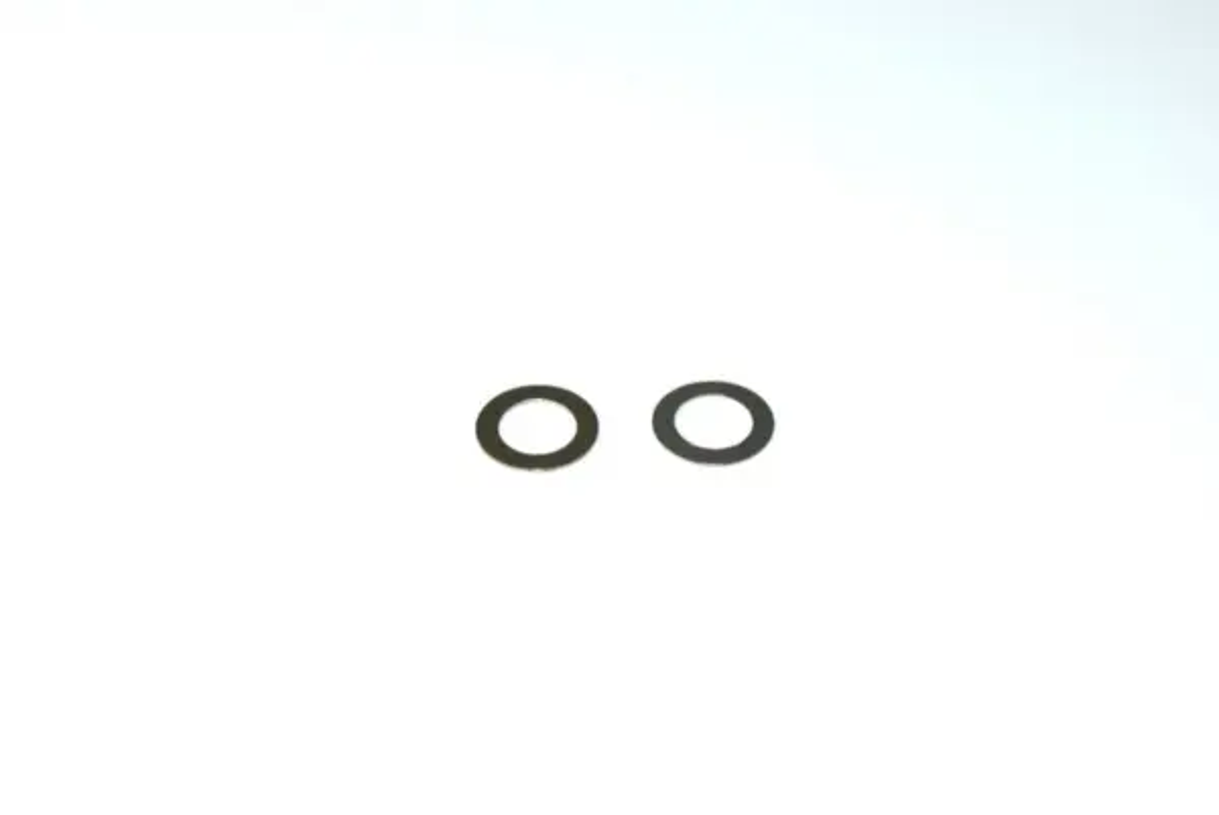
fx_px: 2440
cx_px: 610
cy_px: 408
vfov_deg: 19.0
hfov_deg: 28.1
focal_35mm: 72
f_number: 10
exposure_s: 1/80
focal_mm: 48
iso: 100
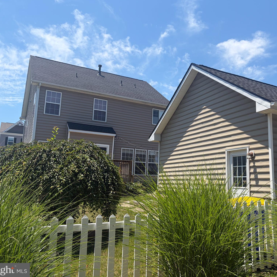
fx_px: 281
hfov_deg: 52.0
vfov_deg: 52.5
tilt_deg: +10.2
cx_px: 171
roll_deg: -0.4
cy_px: 138
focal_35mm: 31
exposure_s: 1/3125
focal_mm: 5.96
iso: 50
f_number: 1.6
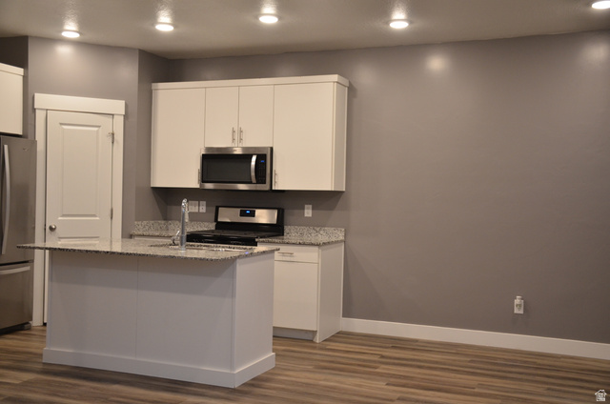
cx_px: 305
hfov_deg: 49.6
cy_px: 202
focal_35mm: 39
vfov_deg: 34.1
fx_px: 660
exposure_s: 1/60
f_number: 4
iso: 640
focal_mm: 26
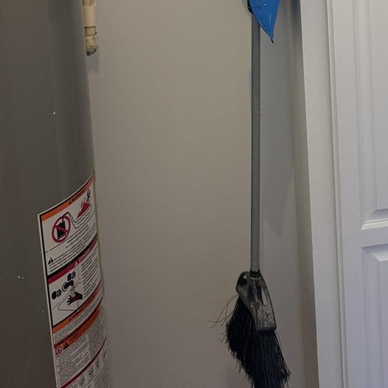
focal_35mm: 76
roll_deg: +2.0
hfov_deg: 22.0
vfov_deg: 21.6
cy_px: -33
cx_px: 380
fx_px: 964
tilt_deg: -11.8
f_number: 1.78
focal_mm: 6.76
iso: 100
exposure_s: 1/60
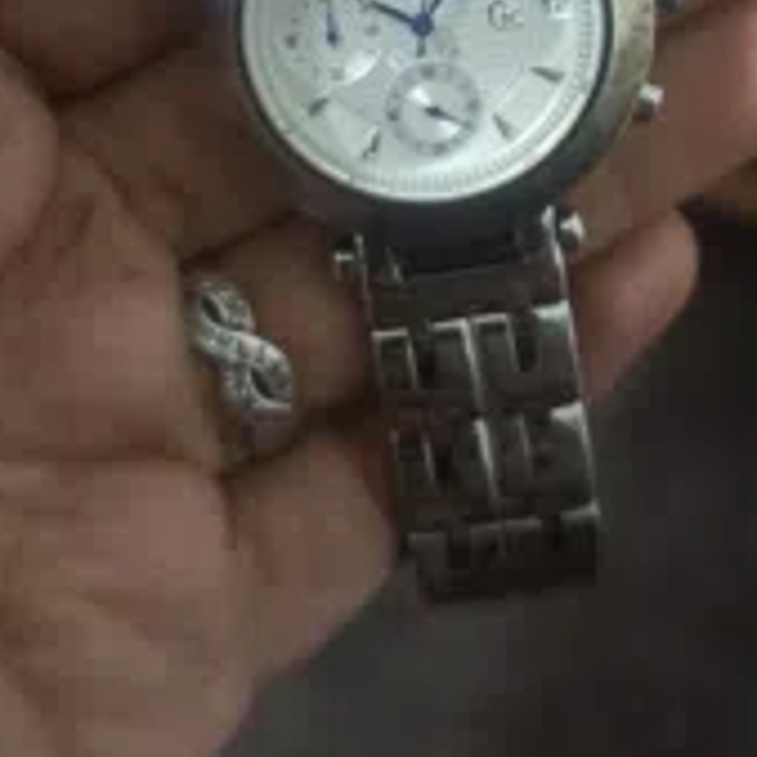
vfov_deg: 33.6
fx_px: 1188
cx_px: 443
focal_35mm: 48
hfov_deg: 35.3
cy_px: 85
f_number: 1.75
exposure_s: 1/20
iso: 8971
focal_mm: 5.25
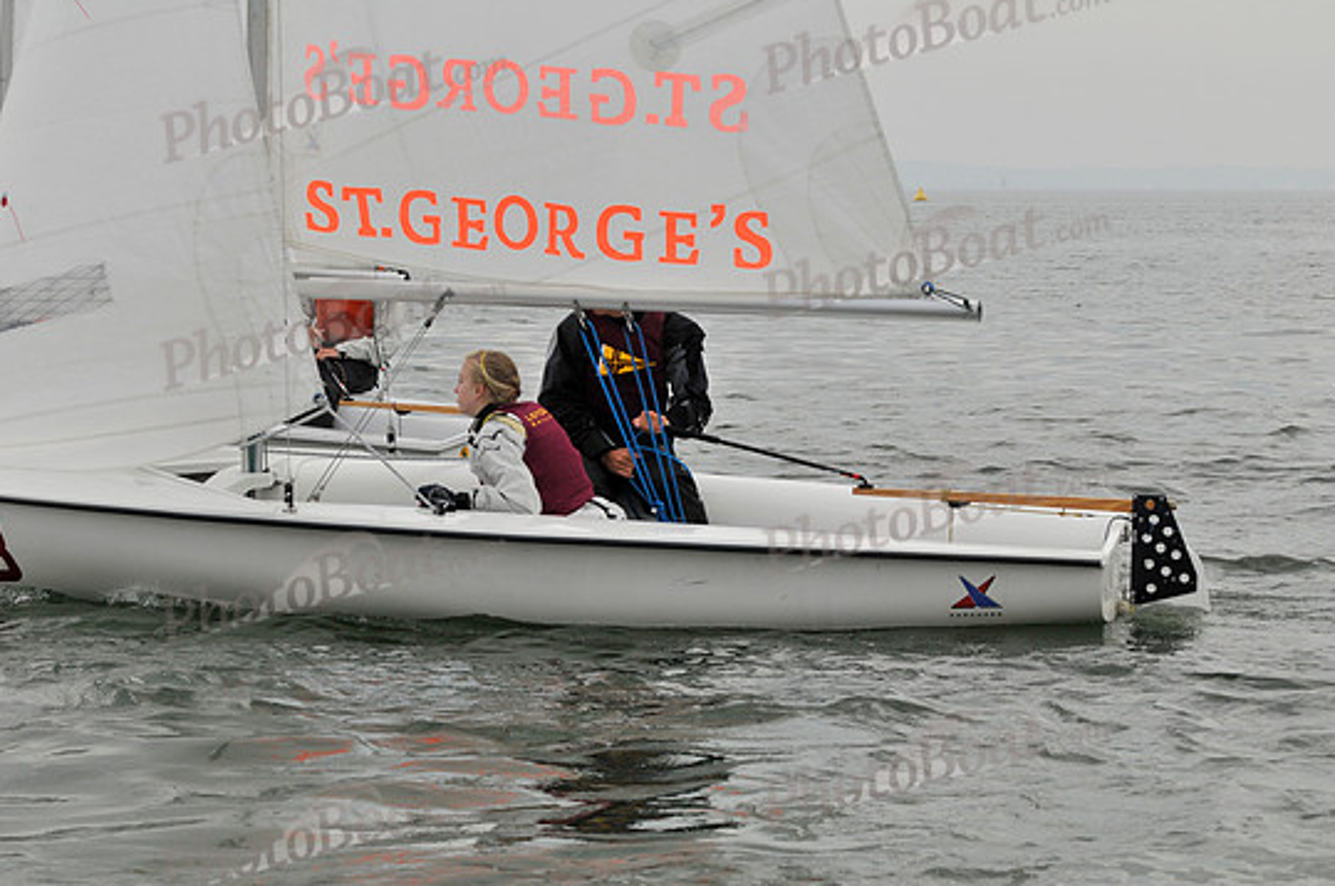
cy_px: 419
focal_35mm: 113
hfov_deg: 18.1
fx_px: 4185
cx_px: 634
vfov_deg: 12.1
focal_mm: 70
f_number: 8
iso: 200
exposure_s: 1/640
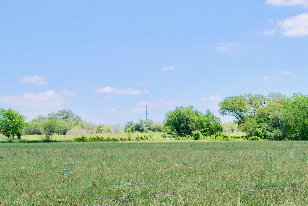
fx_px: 555
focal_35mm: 65
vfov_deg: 21.0
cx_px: 240
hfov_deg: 30.3
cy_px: 131
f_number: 7.1
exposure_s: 1/200
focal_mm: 25
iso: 100
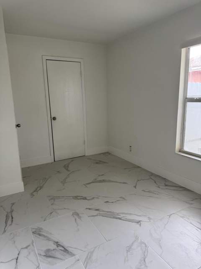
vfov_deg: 71.6
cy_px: 134
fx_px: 186
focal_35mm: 24
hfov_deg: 56.8
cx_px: 100
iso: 125
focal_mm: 6.76
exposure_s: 1/120
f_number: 1.78
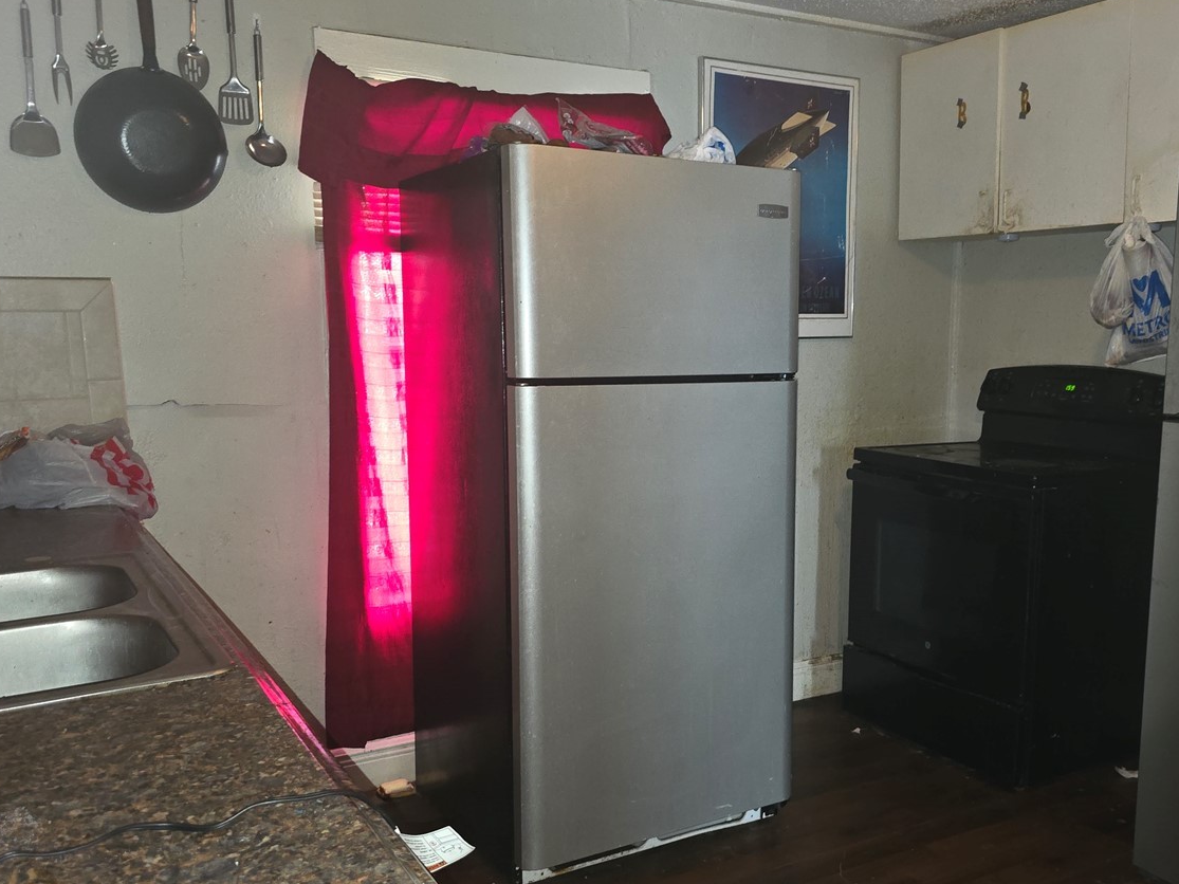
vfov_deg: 42.9
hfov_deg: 54.6
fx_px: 1124
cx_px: 748
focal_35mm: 33
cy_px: 469
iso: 250
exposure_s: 1/12
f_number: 1.7
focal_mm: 6.3
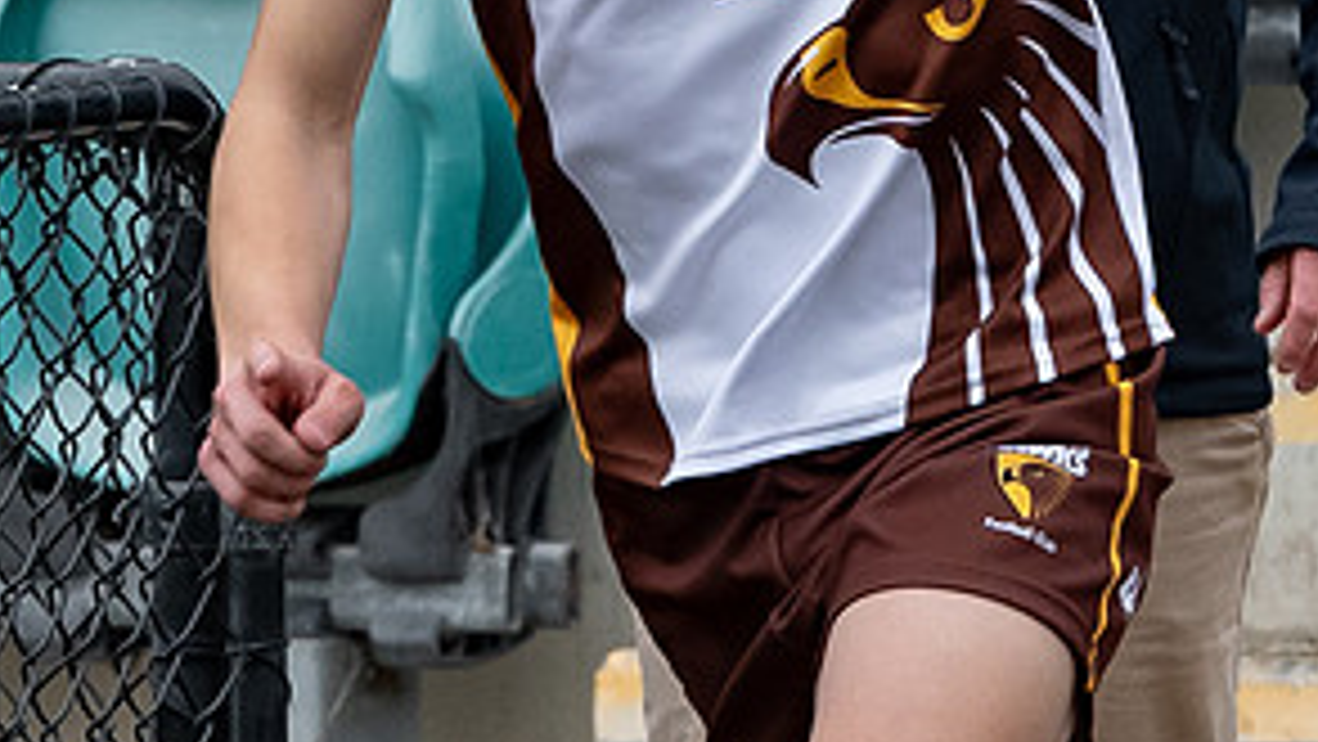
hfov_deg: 1.5
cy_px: -496
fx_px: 50549
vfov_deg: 0.8
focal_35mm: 1446
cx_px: 421
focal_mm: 150
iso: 640
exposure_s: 1/800
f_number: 5
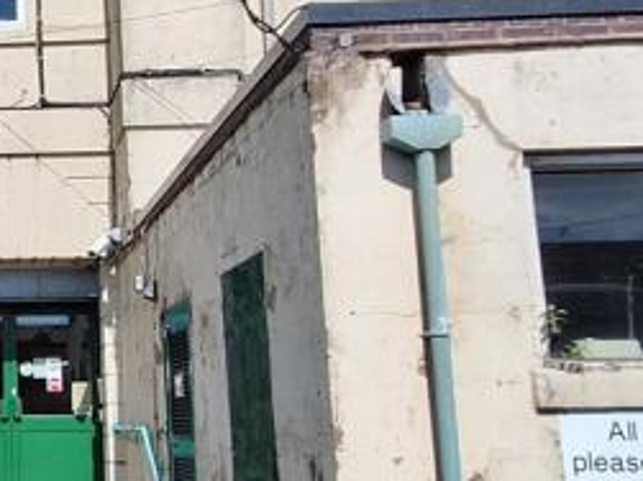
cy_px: 256
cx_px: -133
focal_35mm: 53
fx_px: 984
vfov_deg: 27.5
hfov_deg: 30.6
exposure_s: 1/1923
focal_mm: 1.74
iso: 40
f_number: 2.2
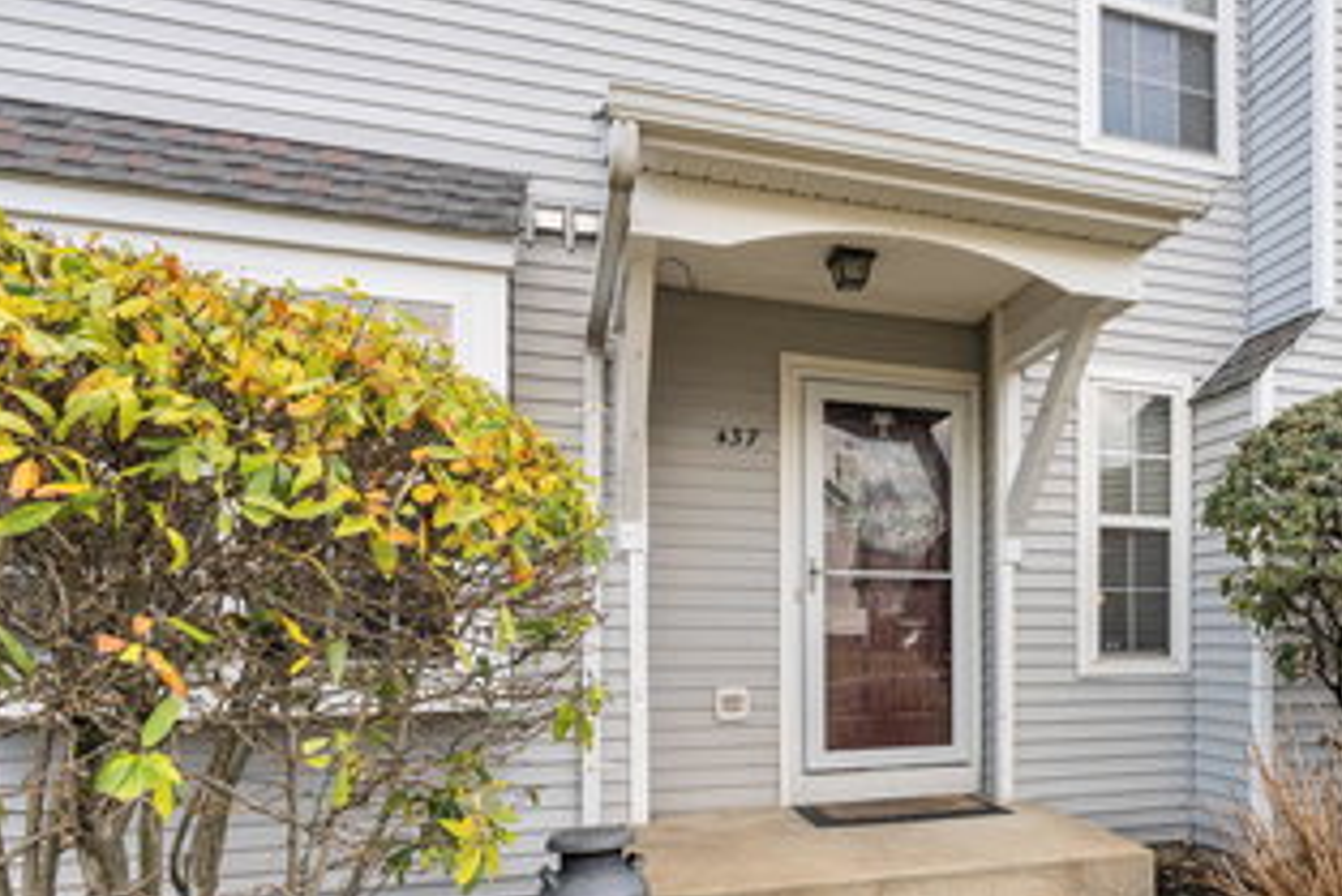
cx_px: 950
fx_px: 970
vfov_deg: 47.6
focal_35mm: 26
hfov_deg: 66.4
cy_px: 677
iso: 1000
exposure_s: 1/160
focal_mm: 17
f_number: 11
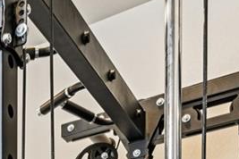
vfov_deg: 12.9
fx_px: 558
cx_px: -152
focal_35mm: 84
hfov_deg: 19.8
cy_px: 369
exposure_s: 1/15
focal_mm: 14
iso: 400
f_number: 11
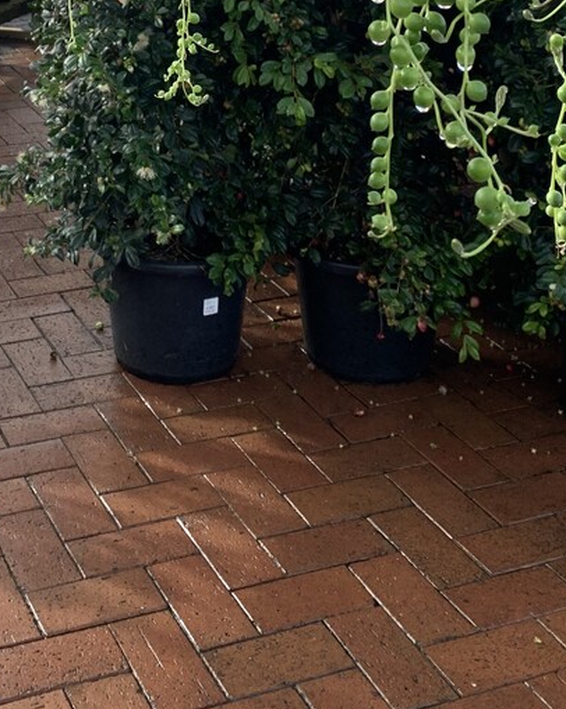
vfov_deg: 28.1
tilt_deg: -4.9
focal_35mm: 60
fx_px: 1257
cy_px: -107
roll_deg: +0.2
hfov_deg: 24.6
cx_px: 53
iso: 25
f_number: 1.8
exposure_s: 1/413
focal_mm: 4.25
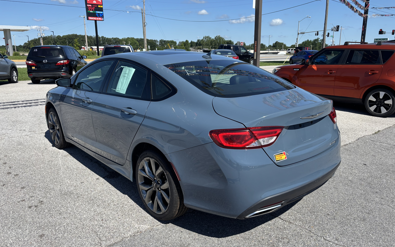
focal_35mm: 28
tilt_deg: -12.7
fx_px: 301
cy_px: 124
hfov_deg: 66.5
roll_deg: -0.8
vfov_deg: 44.5
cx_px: 200
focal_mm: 5.96
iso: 50
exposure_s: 1/3205
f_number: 1.6
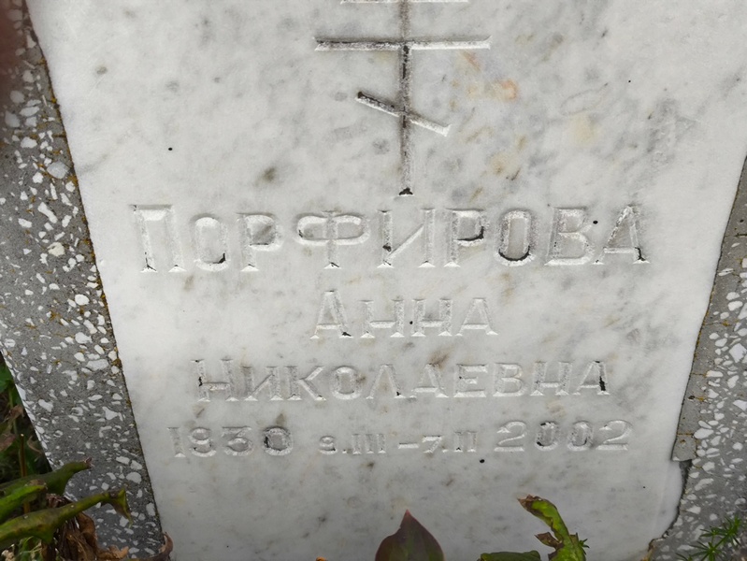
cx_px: 374
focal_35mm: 50
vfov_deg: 29.1
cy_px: 280
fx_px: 1079
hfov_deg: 38.2
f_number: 1.7
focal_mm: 4.71
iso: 80
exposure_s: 1/120
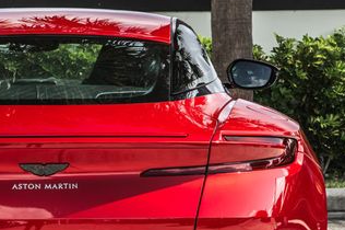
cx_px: 41
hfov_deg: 10.9
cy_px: 153
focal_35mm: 187
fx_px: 1790
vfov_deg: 7.3
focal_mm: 66
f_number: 8
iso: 200
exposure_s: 1/125
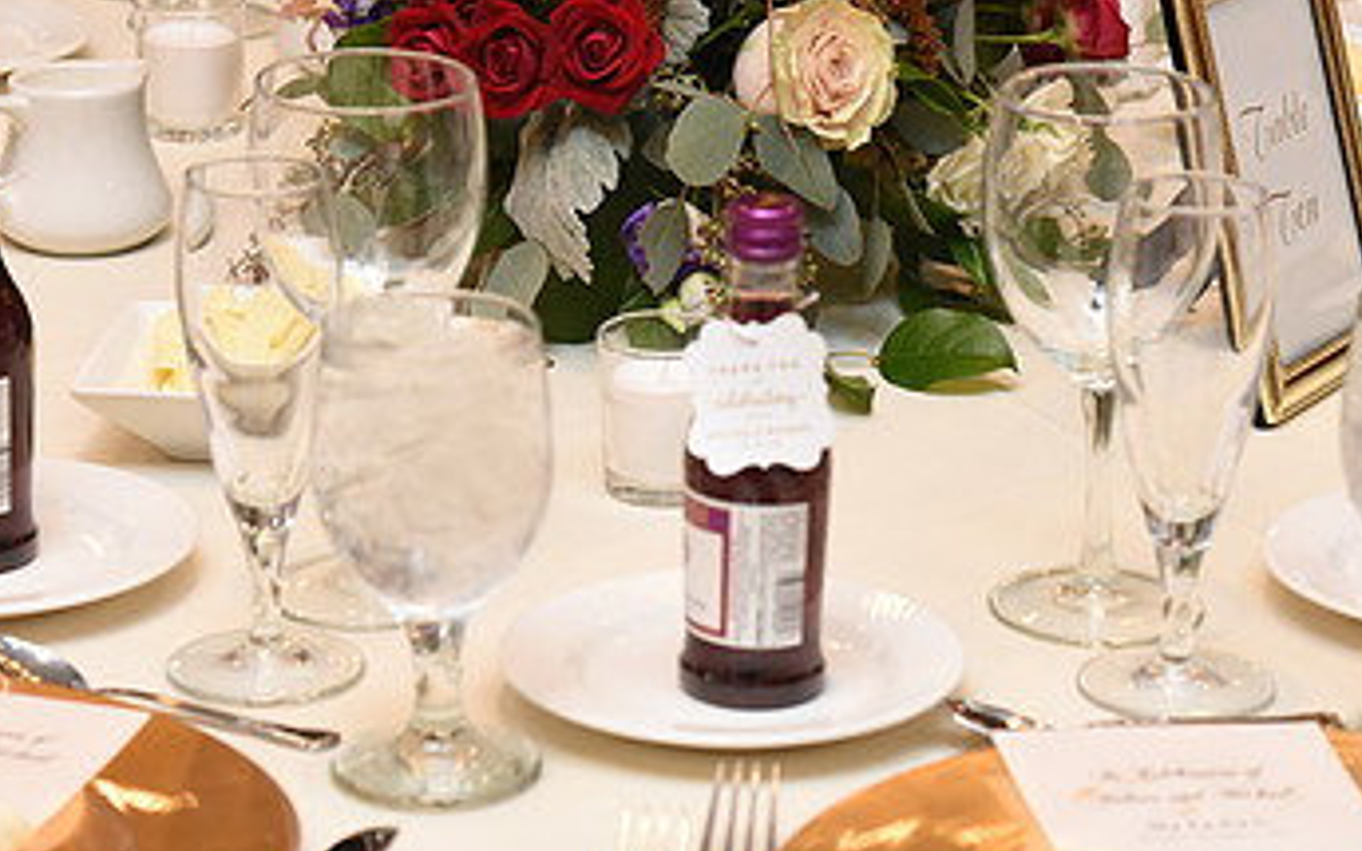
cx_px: 717
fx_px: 5419
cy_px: 251
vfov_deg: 9.0
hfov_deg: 14.3
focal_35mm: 146
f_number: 5
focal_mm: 85
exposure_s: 1/60
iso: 1600
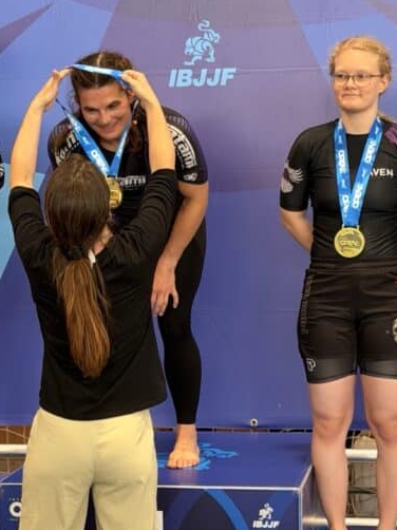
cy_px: 317
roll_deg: +0.6
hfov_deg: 15.1
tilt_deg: -4.7
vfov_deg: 20.0
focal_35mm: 98
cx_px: 174
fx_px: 1500
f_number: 1.78
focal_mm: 6.76
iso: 80
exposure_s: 1/49
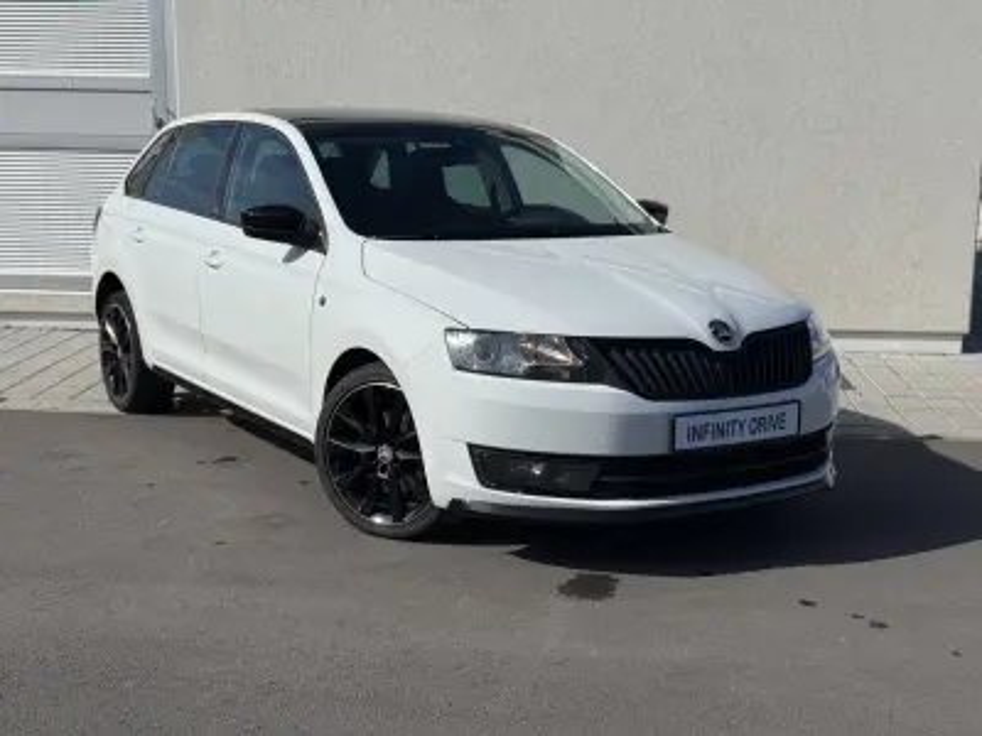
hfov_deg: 39.7
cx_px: 491
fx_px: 1362
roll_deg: -1.0
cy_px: 368
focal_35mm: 48
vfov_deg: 30.3
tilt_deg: -9.8
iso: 64
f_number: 1.78
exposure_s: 1/11364
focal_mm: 6.76
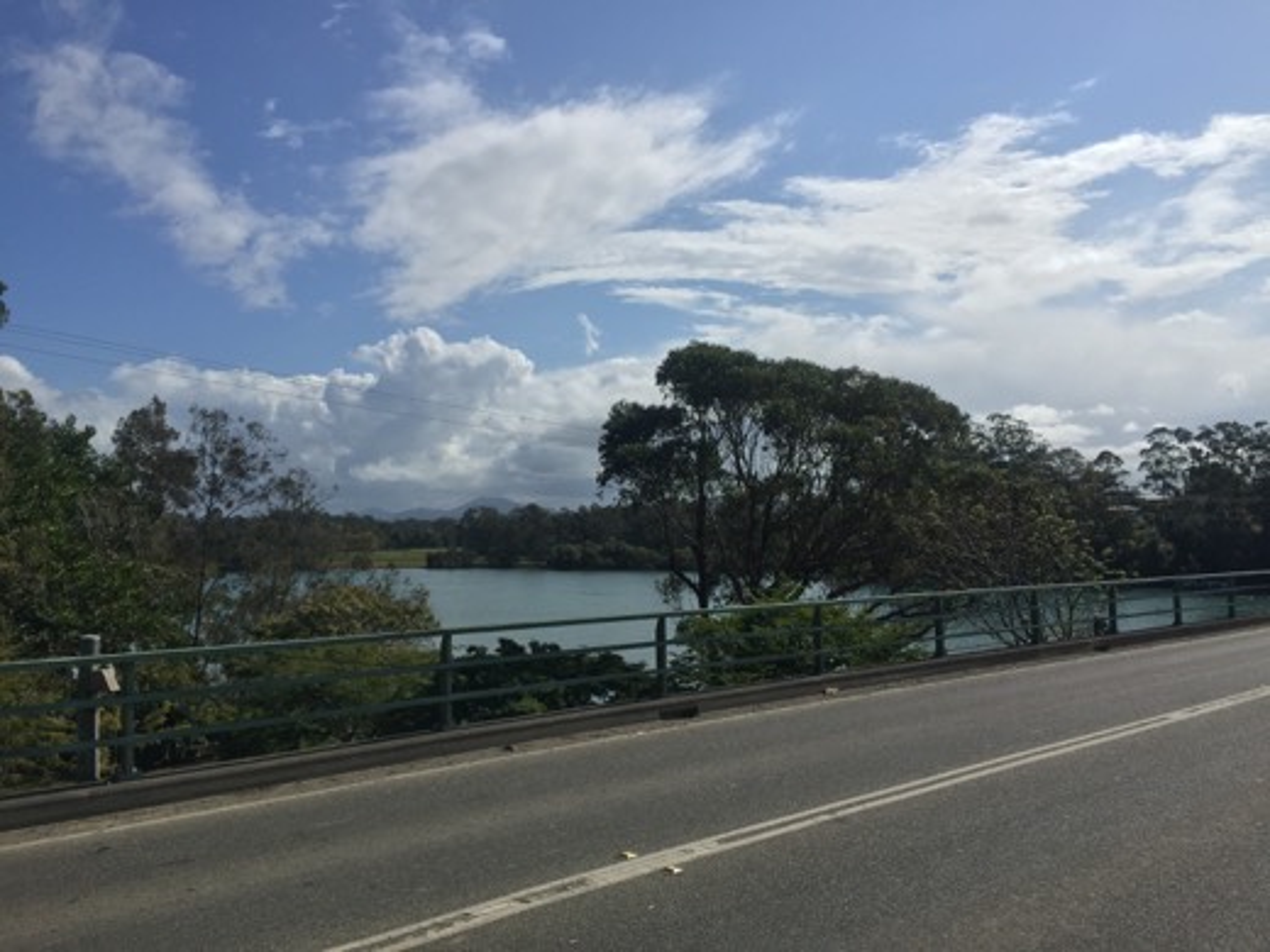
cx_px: 635
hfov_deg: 61.7
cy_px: 476
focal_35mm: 29
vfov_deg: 48.2
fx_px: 1064
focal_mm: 4.15
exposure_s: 1/4950
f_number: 2.2
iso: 32
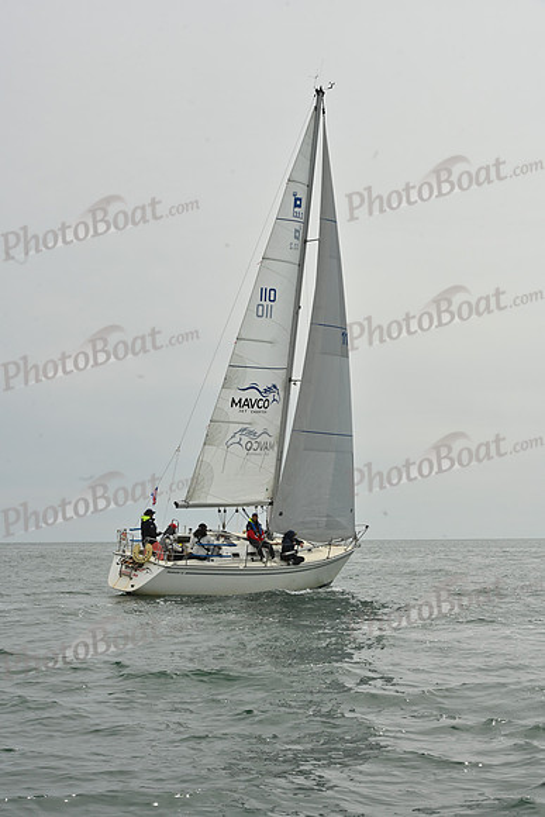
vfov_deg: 28.8
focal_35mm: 70
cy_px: 408
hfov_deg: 19.5
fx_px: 1589
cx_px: 272
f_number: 13
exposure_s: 1/800
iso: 320
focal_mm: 70
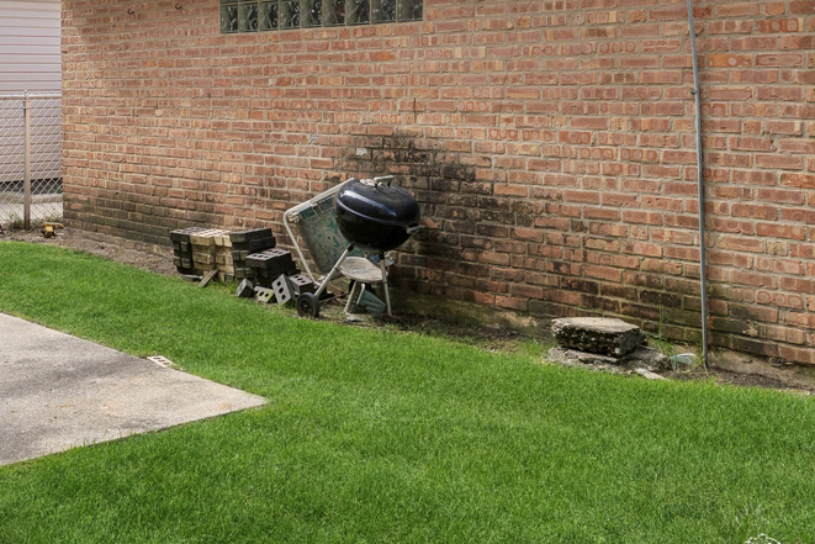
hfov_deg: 39.7
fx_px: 1109
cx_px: 255
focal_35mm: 49
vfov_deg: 27.0
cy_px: 102
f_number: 8
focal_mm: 20
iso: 400
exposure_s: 1/500
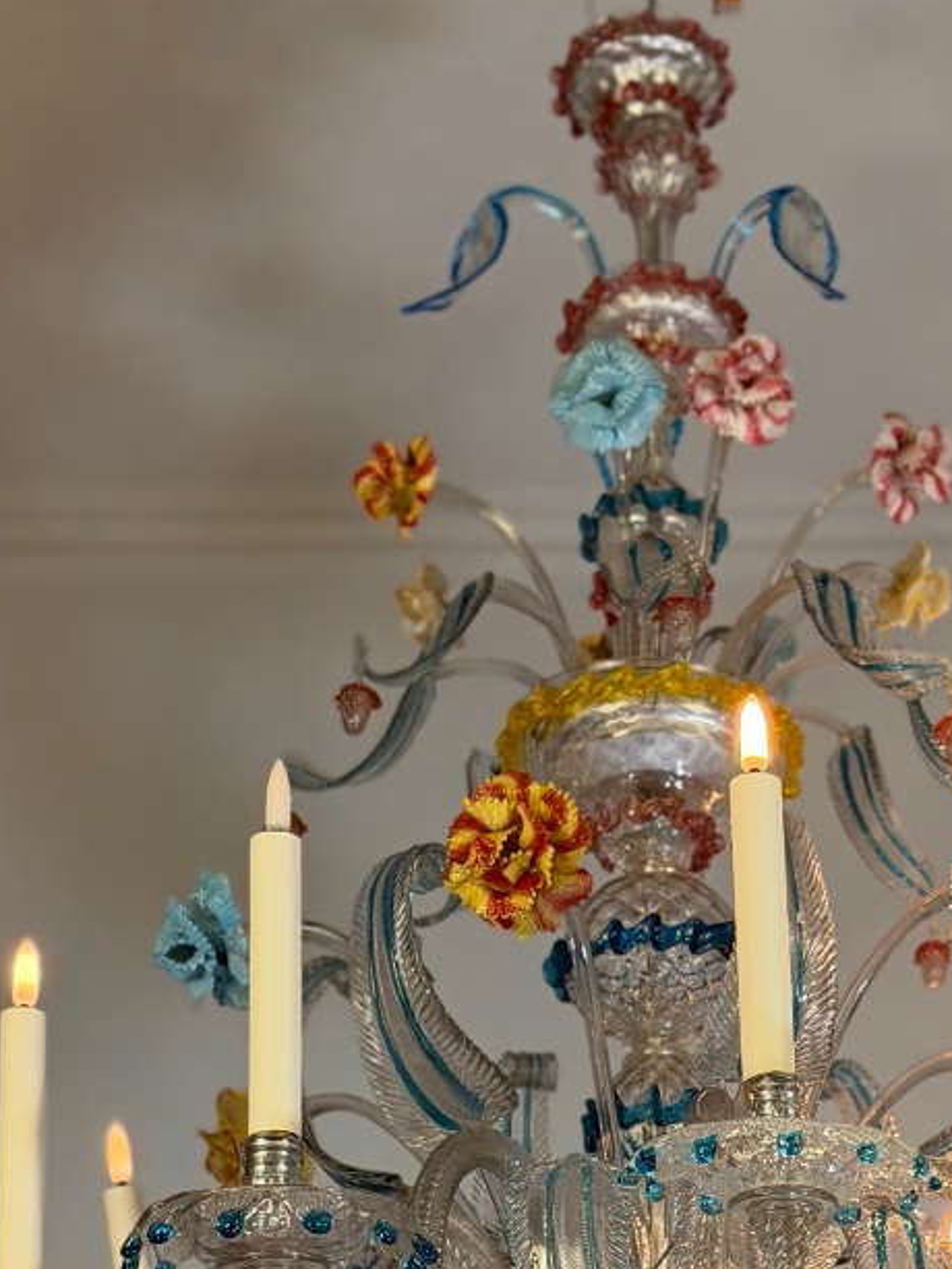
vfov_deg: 20.4
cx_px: 613
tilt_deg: +23.2
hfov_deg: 15.7
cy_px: 1170
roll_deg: +0.1
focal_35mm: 94
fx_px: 3446
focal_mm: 6.76
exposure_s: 1/100
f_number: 1.78
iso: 125
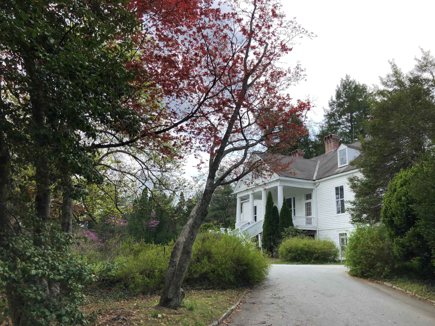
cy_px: 163
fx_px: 352
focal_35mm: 28
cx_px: 218
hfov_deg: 63.4
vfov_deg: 49.7
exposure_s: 1/1429
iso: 20
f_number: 1.8
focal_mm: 3.99
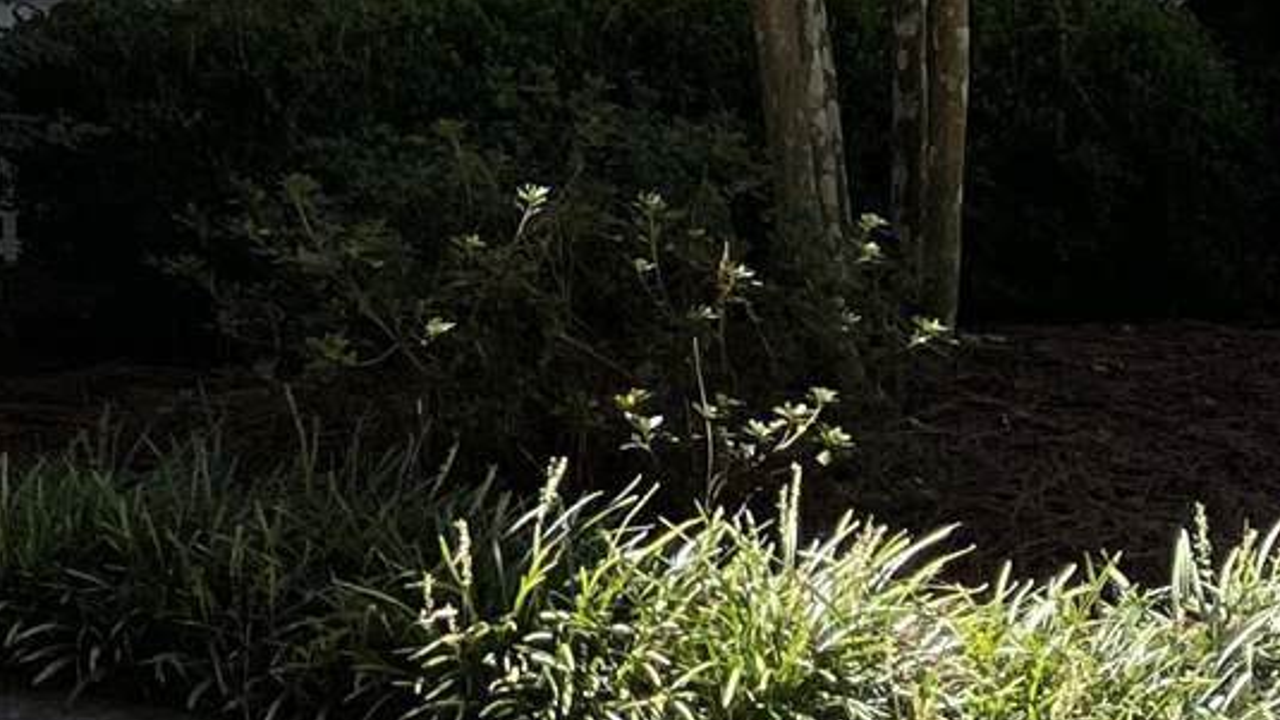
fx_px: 4141
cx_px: -670
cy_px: -1194
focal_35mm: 122
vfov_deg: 8.7
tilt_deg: +8.9
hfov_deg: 16.0
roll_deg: +2.3
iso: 32
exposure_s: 1/1114
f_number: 1.6
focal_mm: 4.2
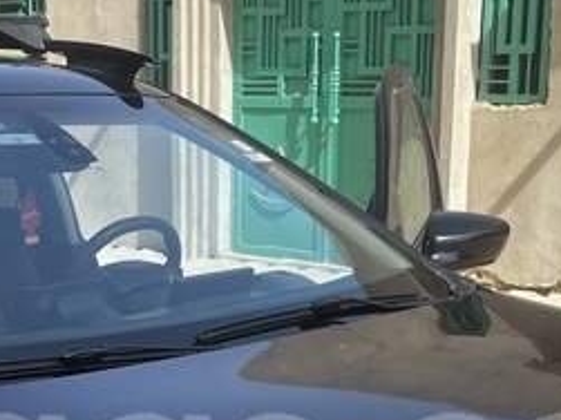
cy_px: 454
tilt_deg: -15.4
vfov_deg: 17.2
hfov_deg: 23.3
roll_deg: +1.0
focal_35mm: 83
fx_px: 1344
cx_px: 125
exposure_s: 1/1028
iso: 50
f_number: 1.6
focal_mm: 5.1
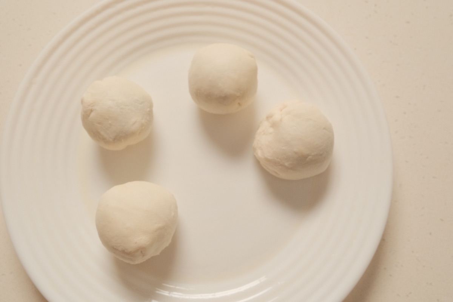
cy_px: 151
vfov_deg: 43.6
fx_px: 377
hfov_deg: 61.9
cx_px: 226
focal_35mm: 30
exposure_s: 1/160
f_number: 5
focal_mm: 19.9
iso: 1600
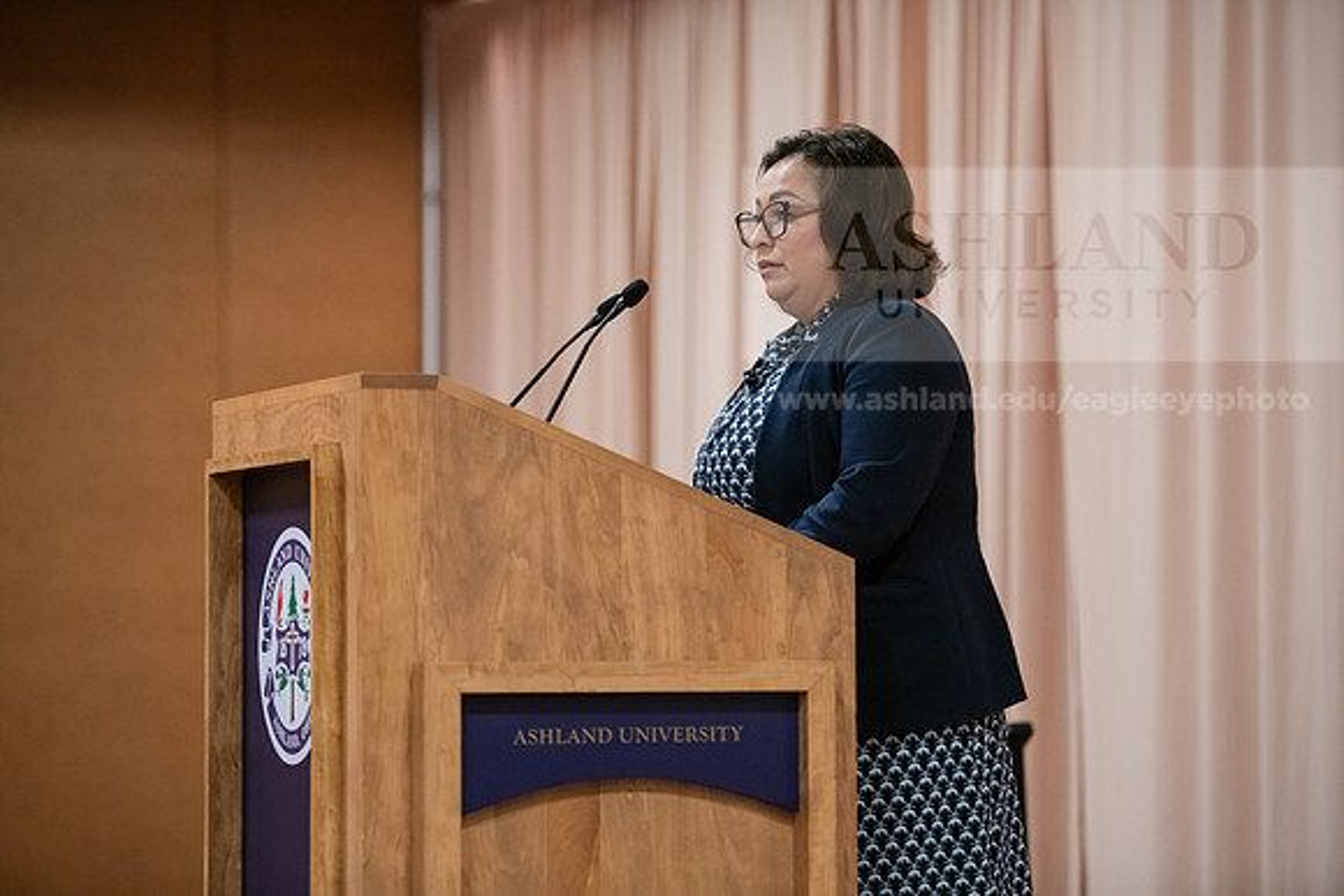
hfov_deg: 15.8
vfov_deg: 10.6
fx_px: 4854
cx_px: 672
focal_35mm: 130
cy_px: 448
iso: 2000
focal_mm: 130
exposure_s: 1/200
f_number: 2.8
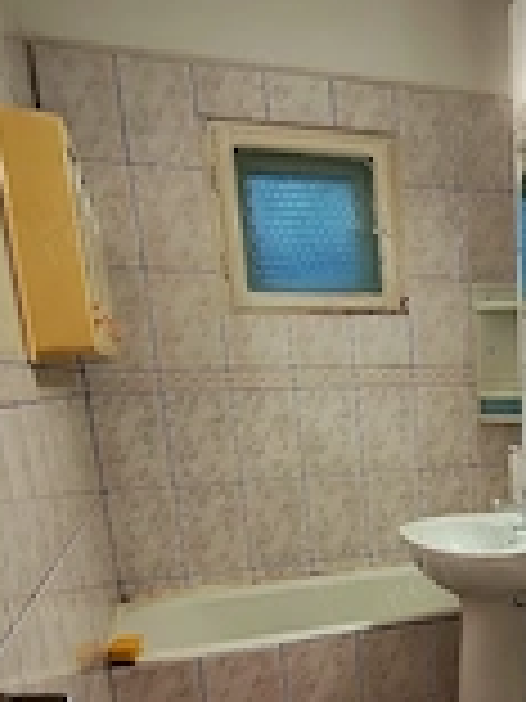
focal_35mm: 41
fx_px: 831
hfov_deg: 30.6
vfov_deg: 43.4
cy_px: 572
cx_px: 607
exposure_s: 1/33
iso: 200
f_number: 2.2
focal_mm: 1.96
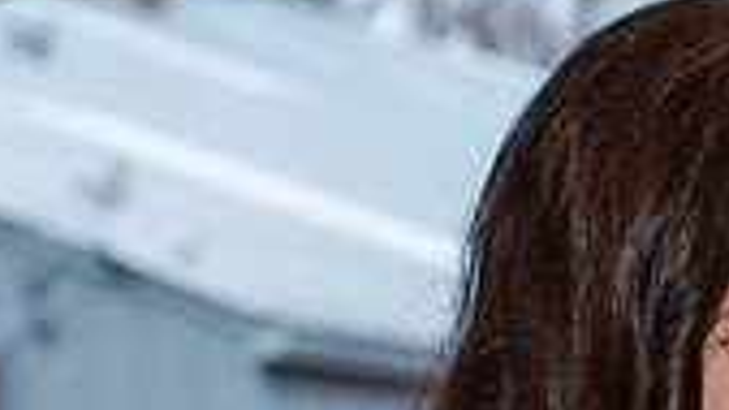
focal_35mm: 180
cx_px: 1022
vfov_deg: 6.6
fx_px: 3479
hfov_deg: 11.6
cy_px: 637
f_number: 3.5
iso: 640
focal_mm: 50
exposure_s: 1/200
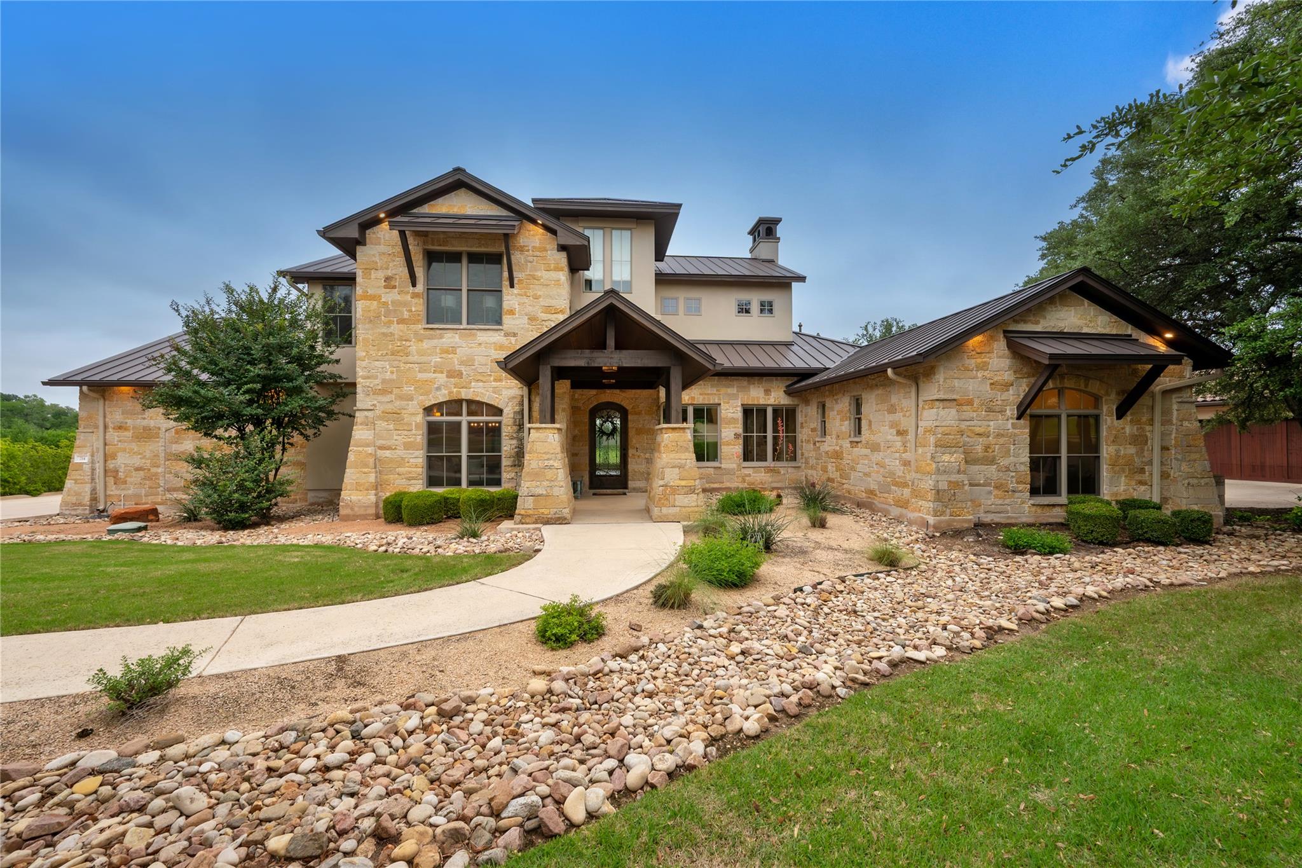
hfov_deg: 104.3
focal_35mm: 14
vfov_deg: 81.2
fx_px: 506
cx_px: 651
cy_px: 434
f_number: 8
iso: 800
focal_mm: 14
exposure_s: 1/500
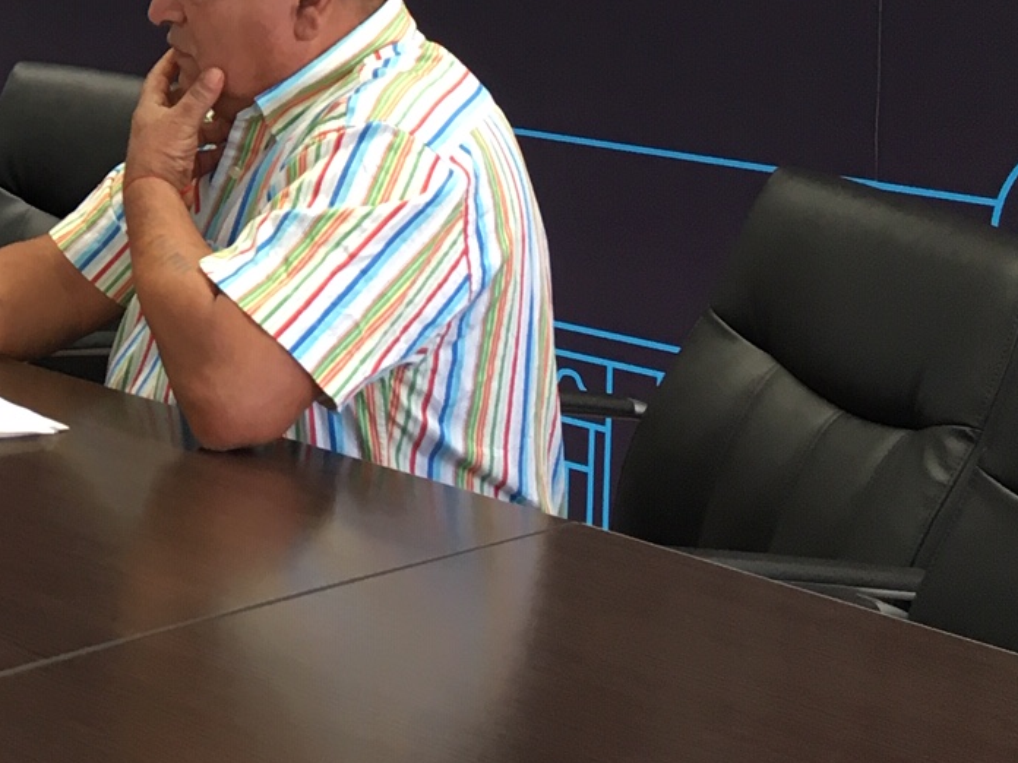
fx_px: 2470
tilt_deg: +0.7
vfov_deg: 16.6
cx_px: -243
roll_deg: -2.4
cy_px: -229
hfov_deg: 21.4
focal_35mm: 84
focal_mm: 4.15
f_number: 2.2
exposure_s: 1/33
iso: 80
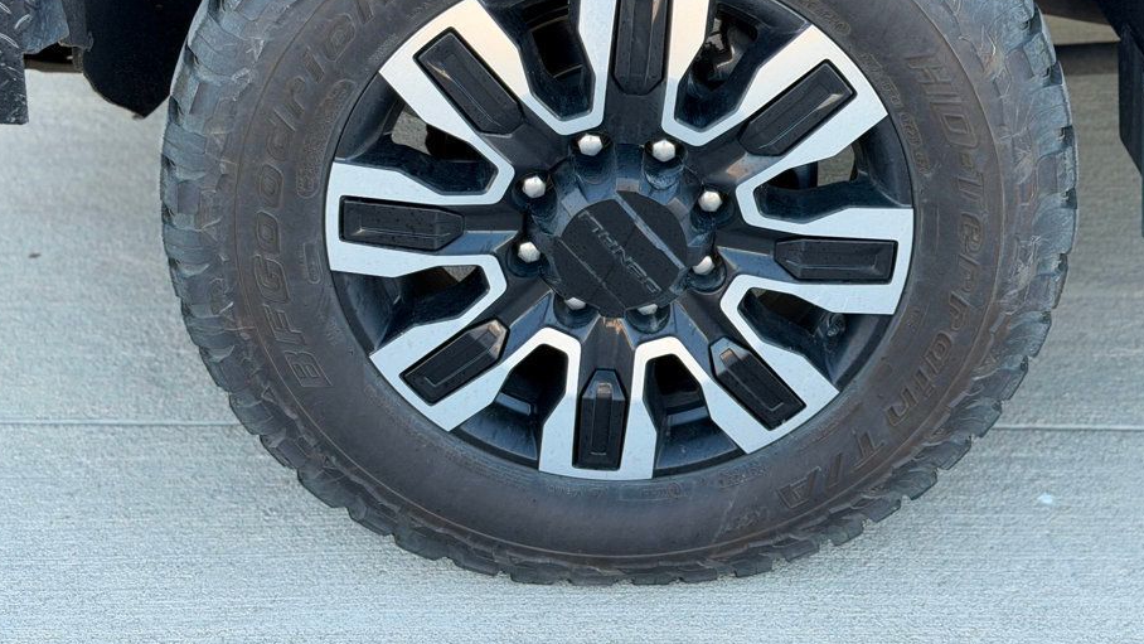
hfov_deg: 35.4
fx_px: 1790
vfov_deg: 20.3
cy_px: 184
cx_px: 627
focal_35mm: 59
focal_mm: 6.76
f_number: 1.78
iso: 64
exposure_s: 1/316
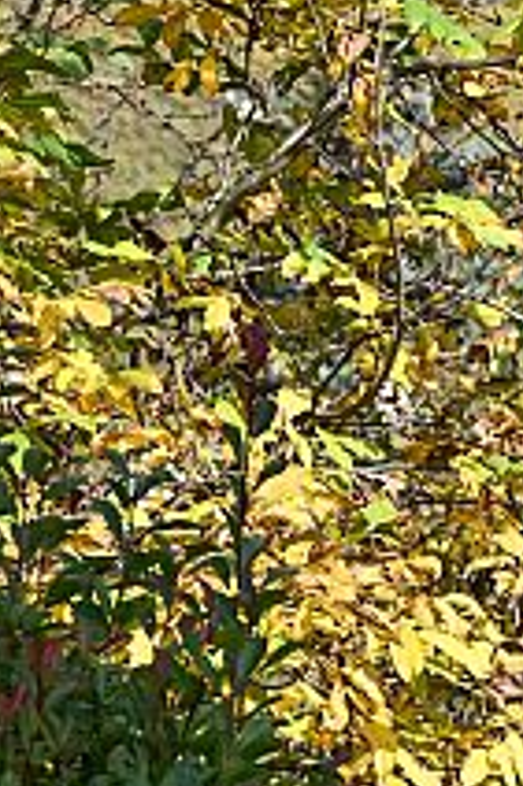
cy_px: 612
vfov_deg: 3.5
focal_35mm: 594
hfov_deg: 2.3
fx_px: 12964
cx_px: -252
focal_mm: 105
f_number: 6.3
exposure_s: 1/320
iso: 100
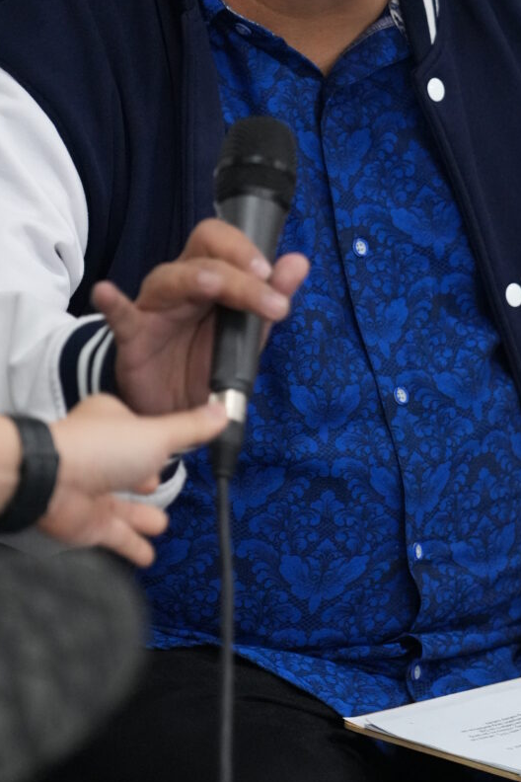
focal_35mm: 388
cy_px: 164
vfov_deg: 5.3
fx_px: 8422
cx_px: 351
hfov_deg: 3.5
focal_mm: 160
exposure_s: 1/200
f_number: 2.8
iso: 3200
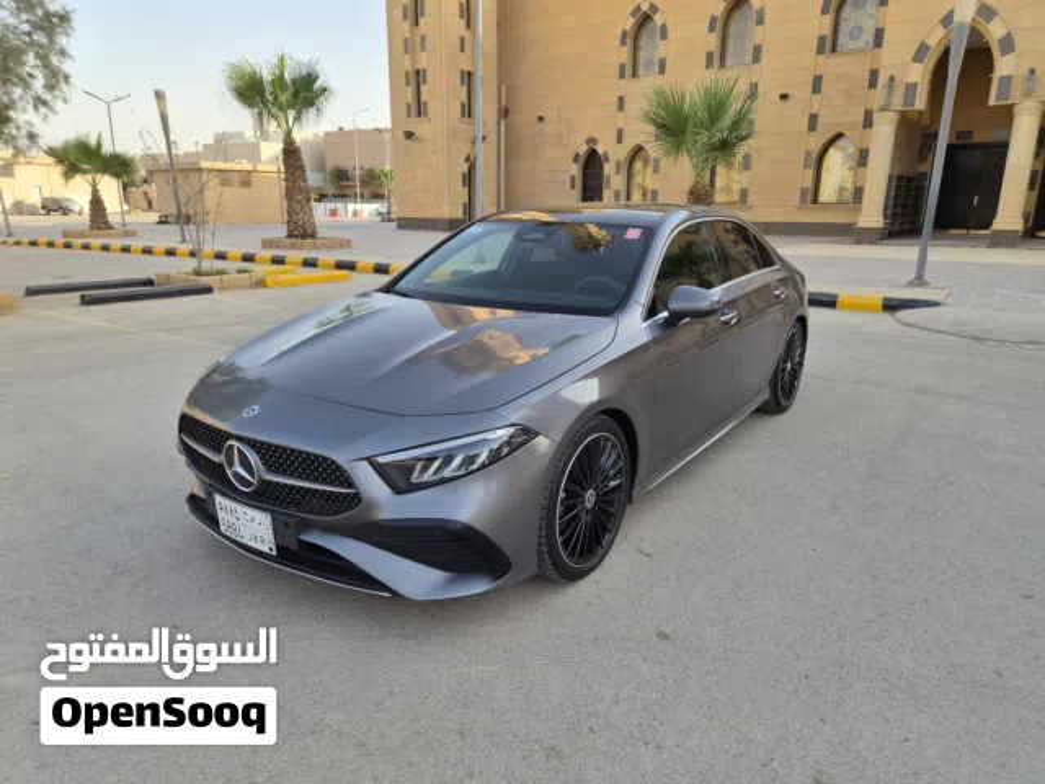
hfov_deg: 73.9
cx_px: 522
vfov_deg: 58.9
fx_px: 694
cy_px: 392
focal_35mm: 23
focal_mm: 5.4
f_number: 1.8
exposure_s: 1/1144
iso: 50
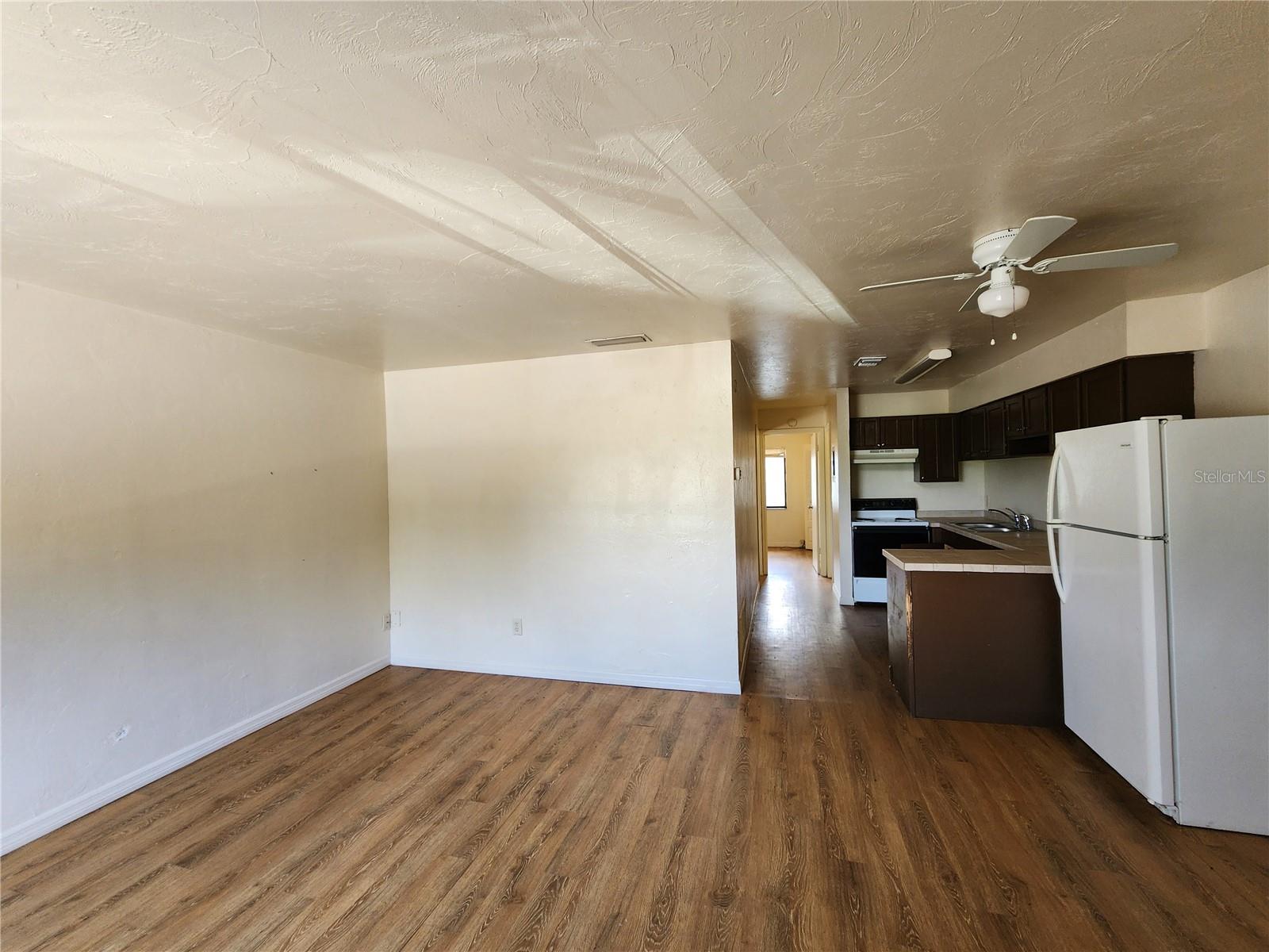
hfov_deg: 106.2
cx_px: 634
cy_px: 476
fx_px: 477
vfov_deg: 89.9
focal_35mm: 13
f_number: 2.2
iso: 125
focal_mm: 2.2
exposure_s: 1/60
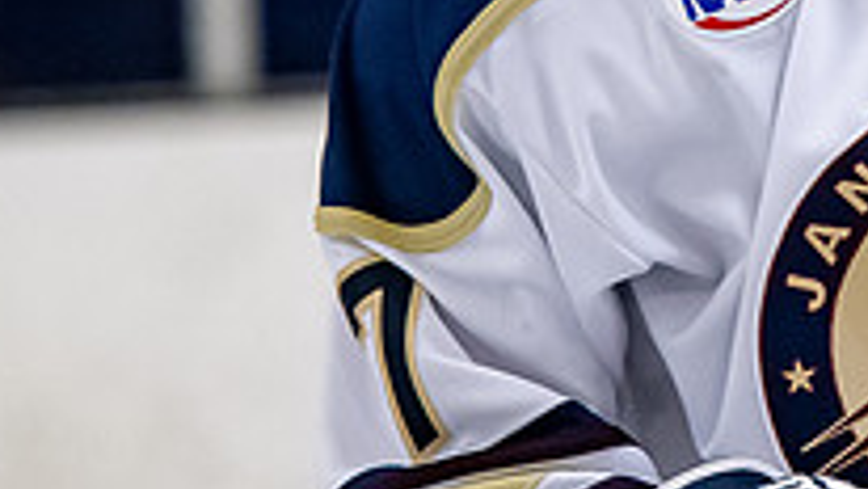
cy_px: -291
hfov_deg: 2.2
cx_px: 893
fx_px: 22469
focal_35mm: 976
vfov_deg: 1.2
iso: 2000
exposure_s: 1/800
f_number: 3.5
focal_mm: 185
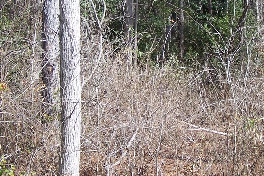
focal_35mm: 80
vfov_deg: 17.0
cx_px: 161
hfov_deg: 25.3
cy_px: 53
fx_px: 587
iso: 80
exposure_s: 1/500
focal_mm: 6.3
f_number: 2.8
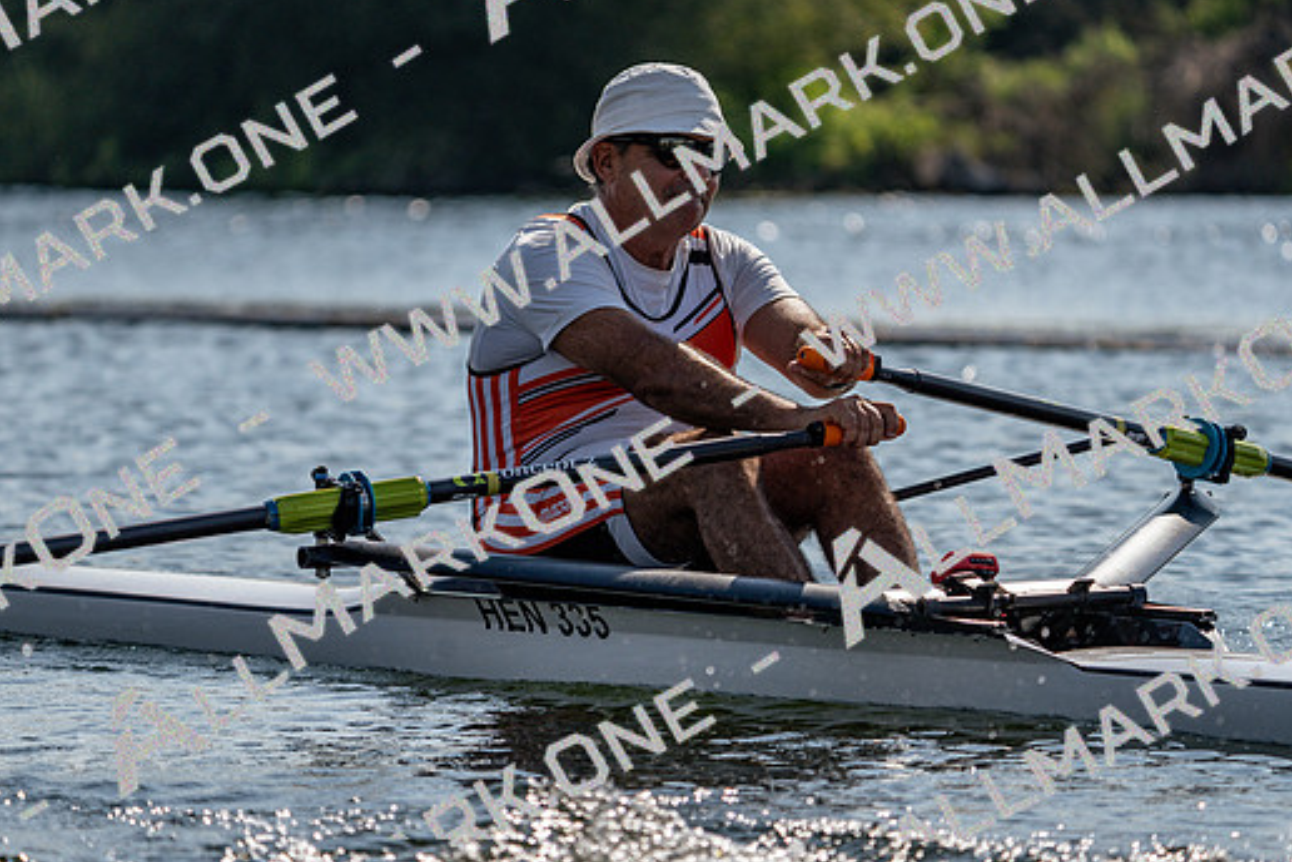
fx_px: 9366
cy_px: 410
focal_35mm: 261
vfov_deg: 5.3
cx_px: 618
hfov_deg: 7.9
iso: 100
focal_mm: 232
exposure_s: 1/1600
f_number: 5.6
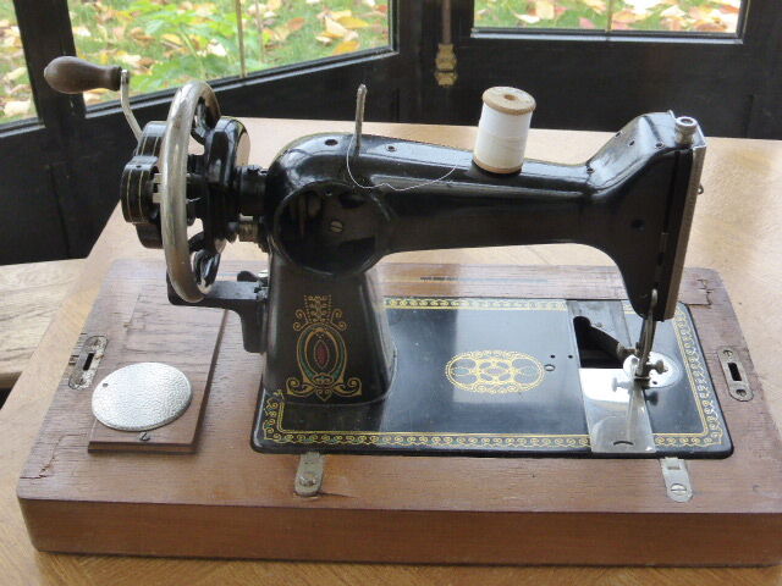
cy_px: 293
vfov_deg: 29.7
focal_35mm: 49
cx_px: 391
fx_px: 1107
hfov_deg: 38.9
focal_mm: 8.5
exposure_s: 1/80
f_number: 4.2
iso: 500
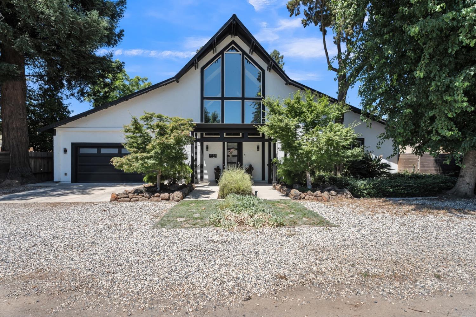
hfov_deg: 96.8
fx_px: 211
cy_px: 158
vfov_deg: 73.7
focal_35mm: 16
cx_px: 238
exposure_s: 1/640
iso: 250
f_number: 8
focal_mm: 16
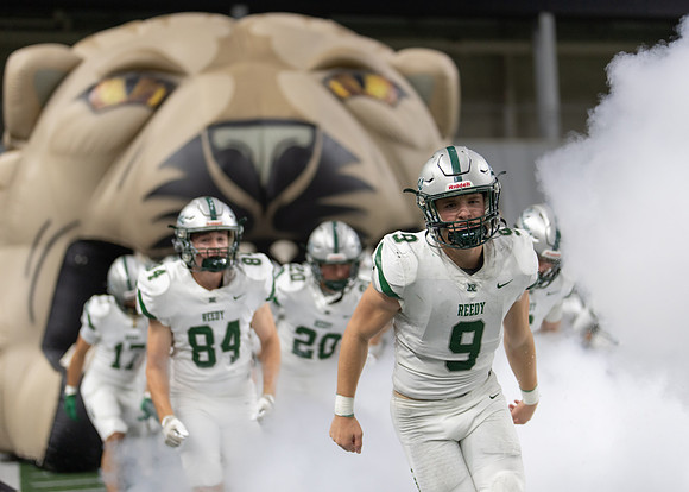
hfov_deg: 29.4
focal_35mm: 67
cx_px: 355
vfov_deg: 21.2
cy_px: 220
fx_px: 1315
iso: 400
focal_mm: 50
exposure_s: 1/1250
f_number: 1.2
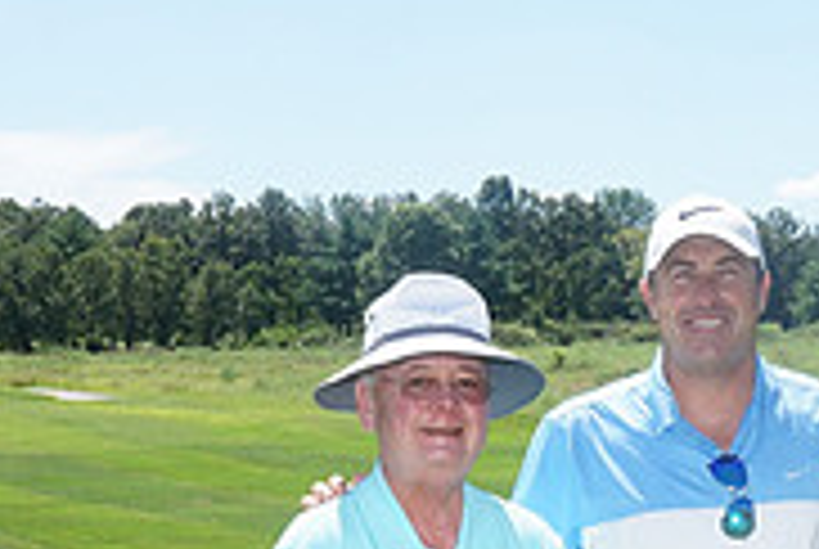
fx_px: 2757
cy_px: 781
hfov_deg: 16.6
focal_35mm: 121
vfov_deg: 11.0
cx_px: 760
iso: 800
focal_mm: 38
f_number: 18
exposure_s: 1/250
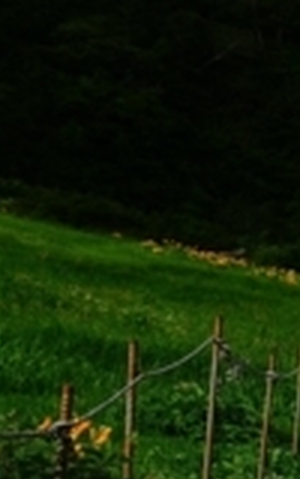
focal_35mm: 153
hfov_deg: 7.8
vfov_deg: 13.6
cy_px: 401
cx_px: 801
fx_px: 2001
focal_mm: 30
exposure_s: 1/1000
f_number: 5
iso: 100
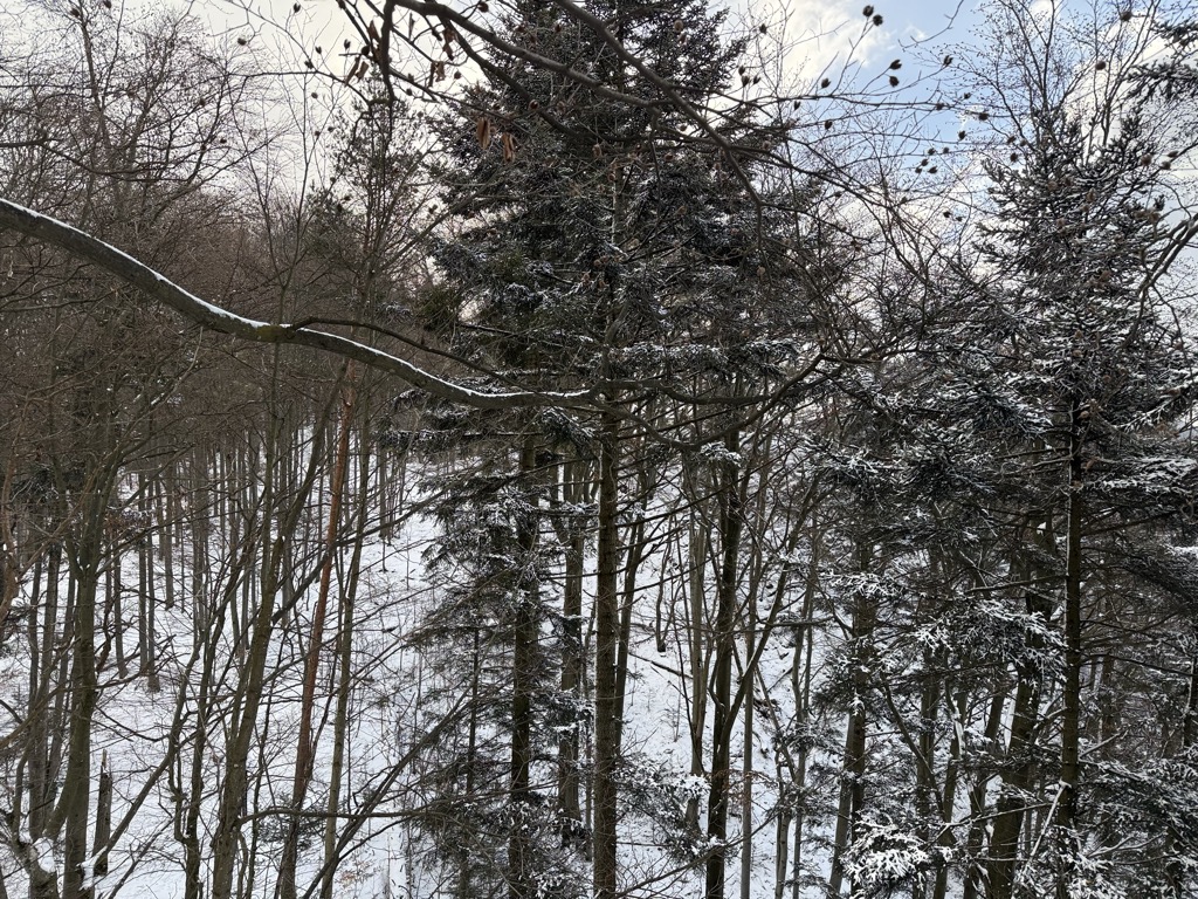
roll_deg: -0.4
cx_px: 599
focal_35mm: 24
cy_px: 450
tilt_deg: -2.5
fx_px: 831
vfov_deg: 56.8
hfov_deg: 71.6
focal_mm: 6.76
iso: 100
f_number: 1.78
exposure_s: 1/788
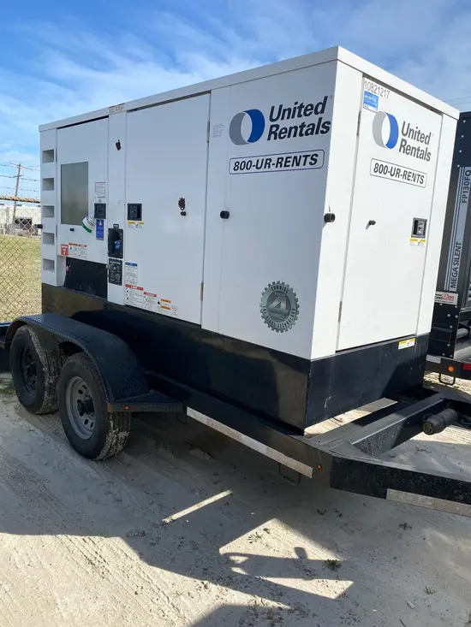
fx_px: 472
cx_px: 236
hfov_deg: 53.1
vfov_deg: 67.3
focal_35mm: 26
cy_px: 314
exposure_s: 1/3731
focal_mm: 4.25
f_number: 1.8
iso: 32
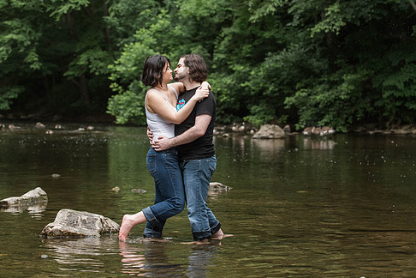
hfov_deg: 20.2
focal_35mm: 101
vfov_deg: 13.5
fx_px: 1167
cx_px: 199
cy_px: 113
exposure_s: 1/250
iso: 1600
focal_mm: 80
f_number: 4
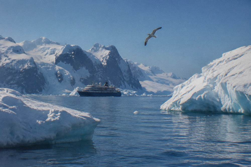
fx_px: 244
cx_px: 126
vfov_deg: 37.8
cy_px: 84
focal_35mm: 35
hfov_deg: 54.5
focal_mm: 35
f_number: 7.1
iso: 200
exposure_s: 1/250
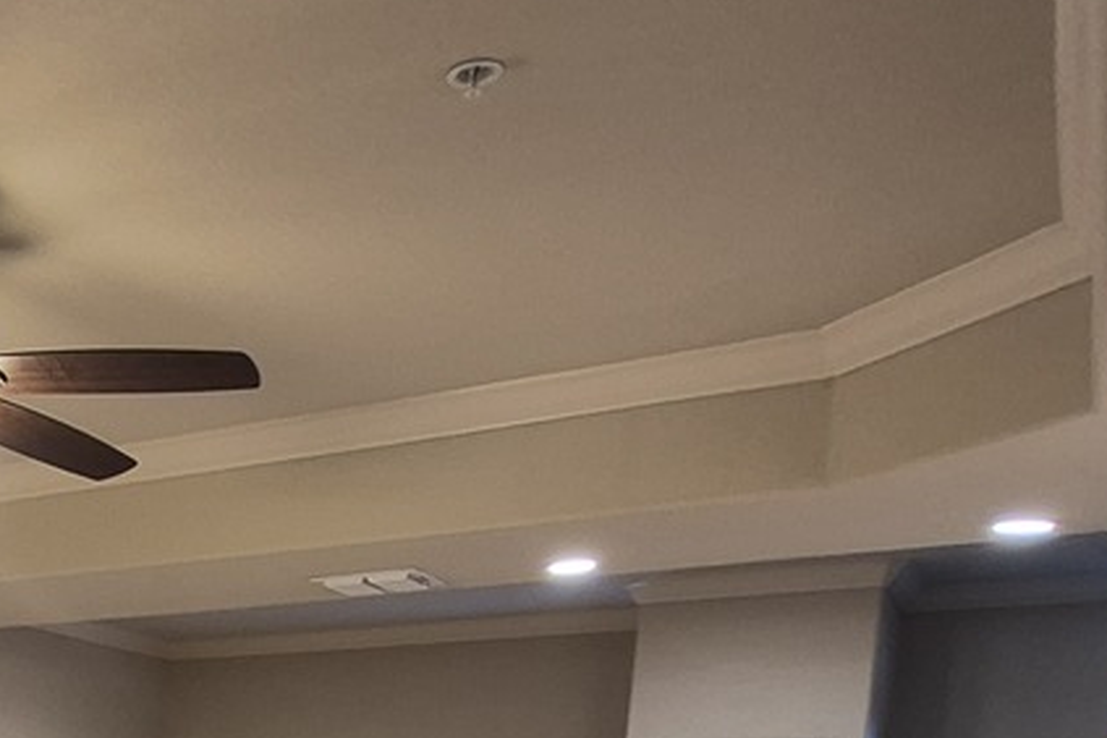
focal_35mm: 46
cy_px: 1039
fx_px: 1414
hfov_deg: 36.3
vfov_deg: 24.3
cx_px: -110
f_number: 2.2
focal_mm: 1.74
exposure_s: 1/60
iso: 250
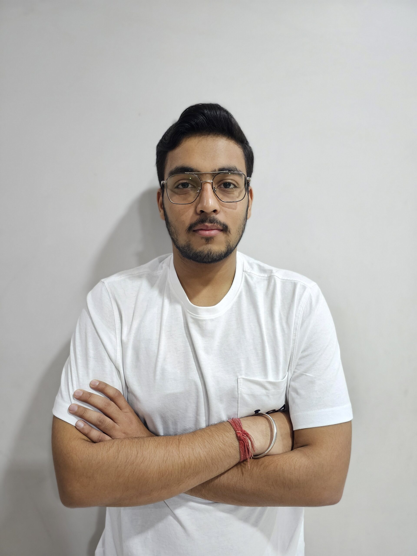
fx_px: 369
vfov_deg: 73.9
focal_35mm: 23
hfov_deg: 58.9
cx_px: 208
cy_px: 278
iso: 640
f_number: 1.7
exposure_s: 1/50
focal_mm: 6.3
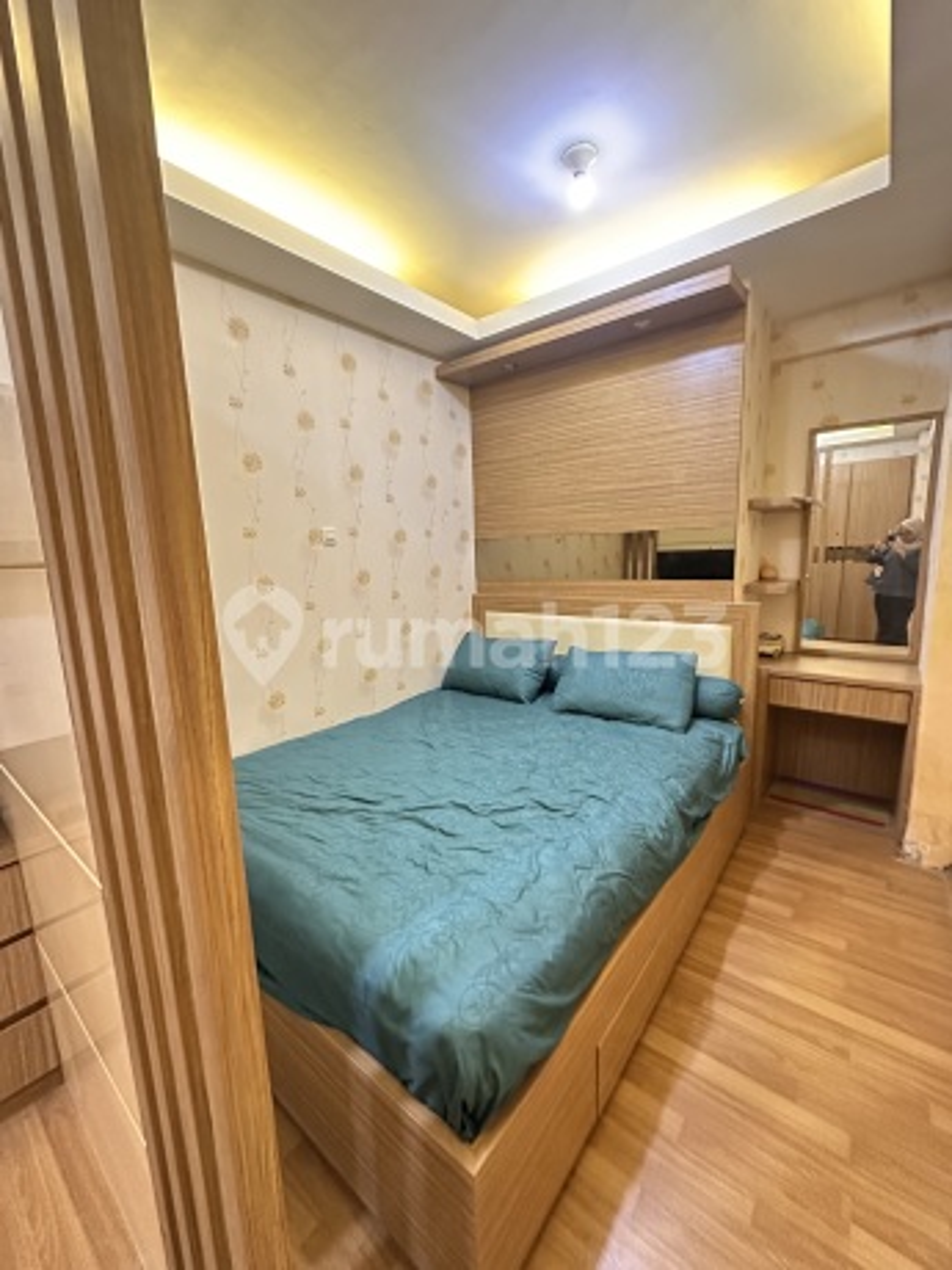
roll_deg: +1.4
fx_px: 513
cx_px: 476
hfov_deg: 85.7
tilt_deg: -9.4
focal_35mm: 14
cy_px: 635
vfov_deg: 102.1
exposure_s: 1/25
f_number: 2.2
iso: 1000
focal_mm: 2.22
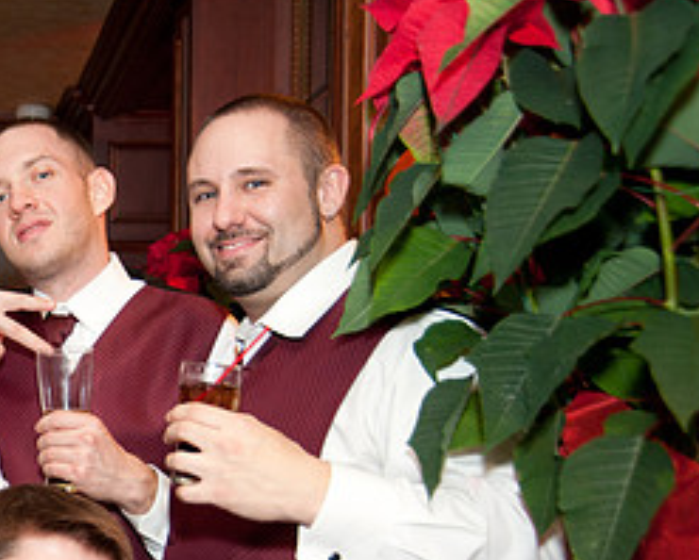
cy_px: 481
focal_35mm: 77
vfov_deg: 19.6
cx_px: -96
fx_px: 1594
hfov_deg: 23.1
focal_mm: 35
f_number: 4
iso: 1250
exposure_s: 1/60
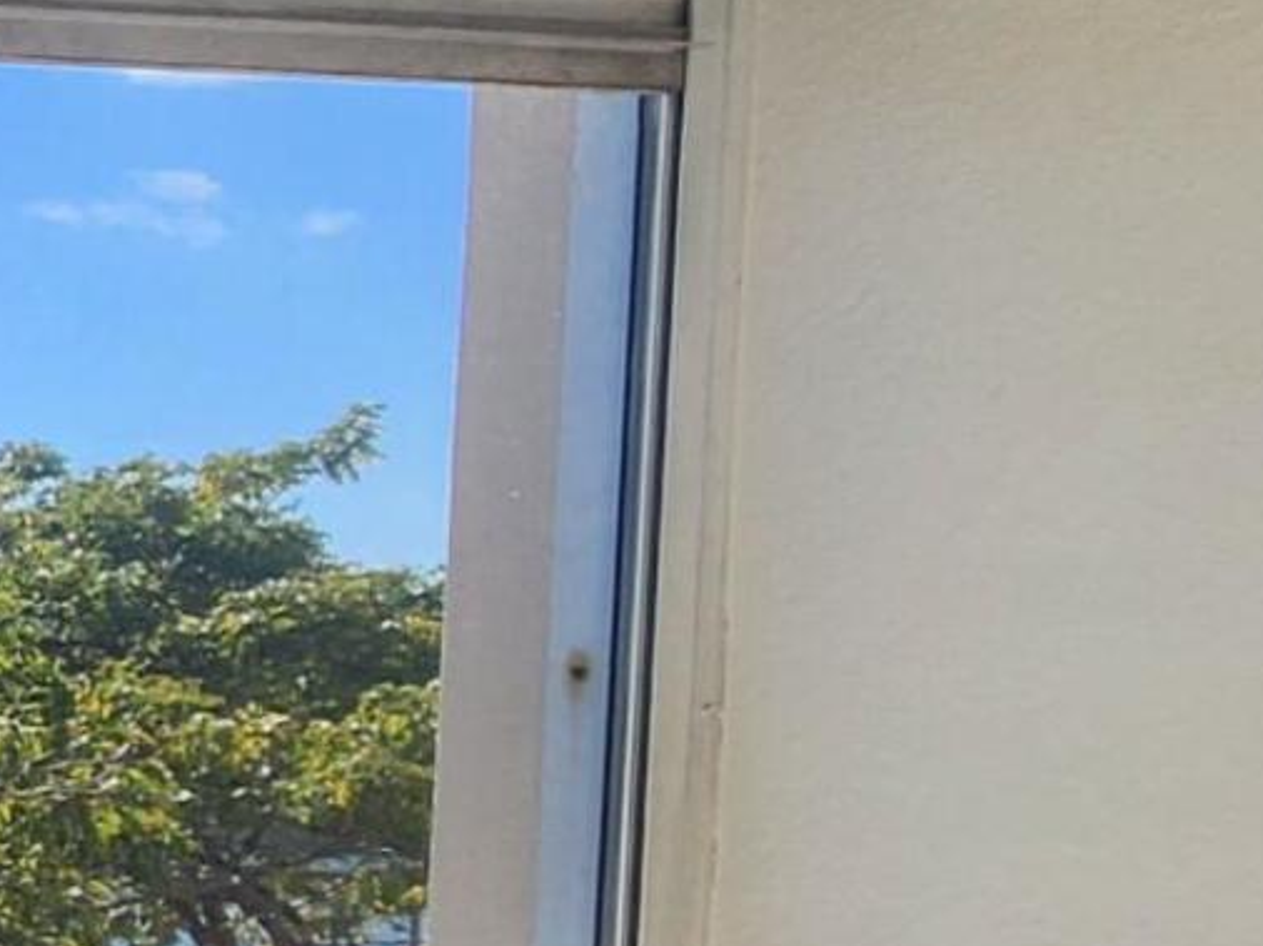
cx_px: -2254
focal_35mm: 74
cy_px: 844
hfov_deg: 12.6
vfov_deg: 19.5
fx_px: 2699
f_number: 2.2
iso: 50
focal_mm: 2.2
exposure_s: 1/715
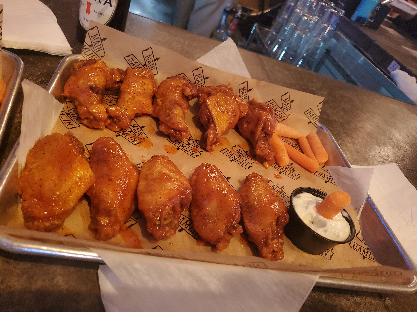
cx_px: 208
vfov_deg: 53.1
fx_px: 313
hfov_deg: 67.3
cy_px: 156
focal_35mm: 26
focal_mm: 4.3
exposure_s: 1/40
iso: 500
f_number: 1.5
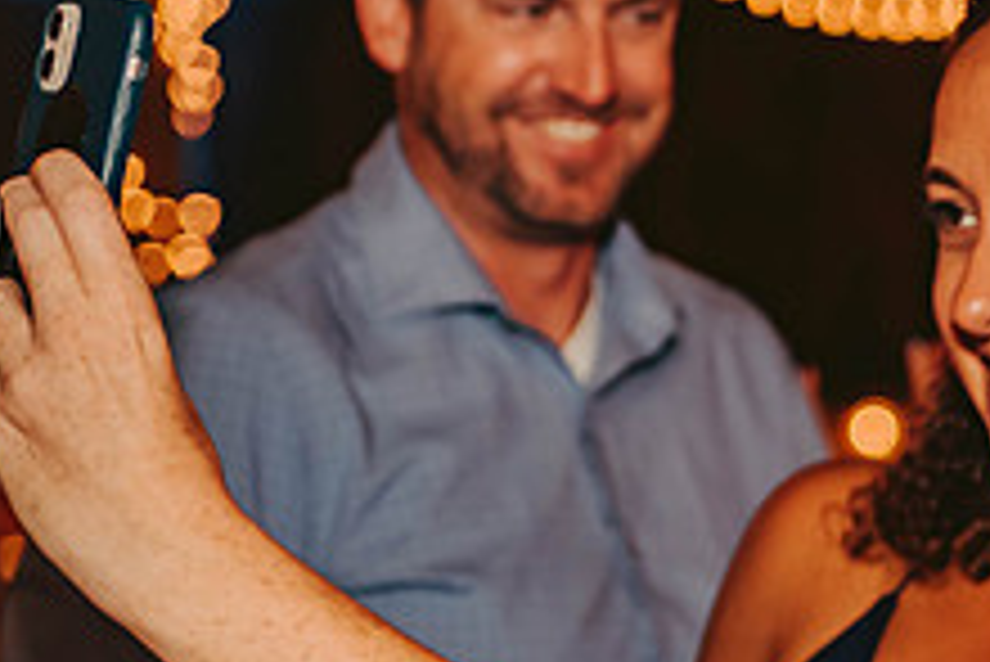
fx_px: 4348
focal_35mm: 158
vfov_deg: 8.7
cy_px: 507
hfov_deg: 12.8
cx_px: 1026
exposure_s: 1/160
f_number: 2.8
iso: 1000
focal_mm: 60
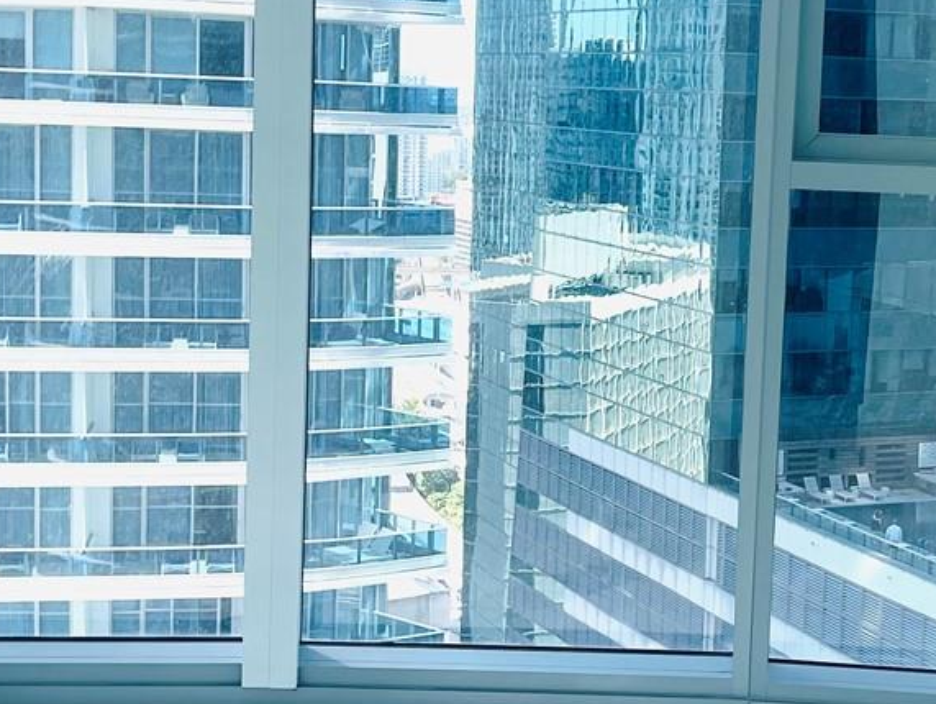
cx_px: 611
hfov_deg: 27.6
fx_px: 1894
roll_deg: -2.1
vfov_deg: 21.0
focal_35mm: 70
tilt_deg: -6.4
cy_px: 284
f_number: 1.6
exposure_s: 1/664
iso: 32
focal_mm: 5.1
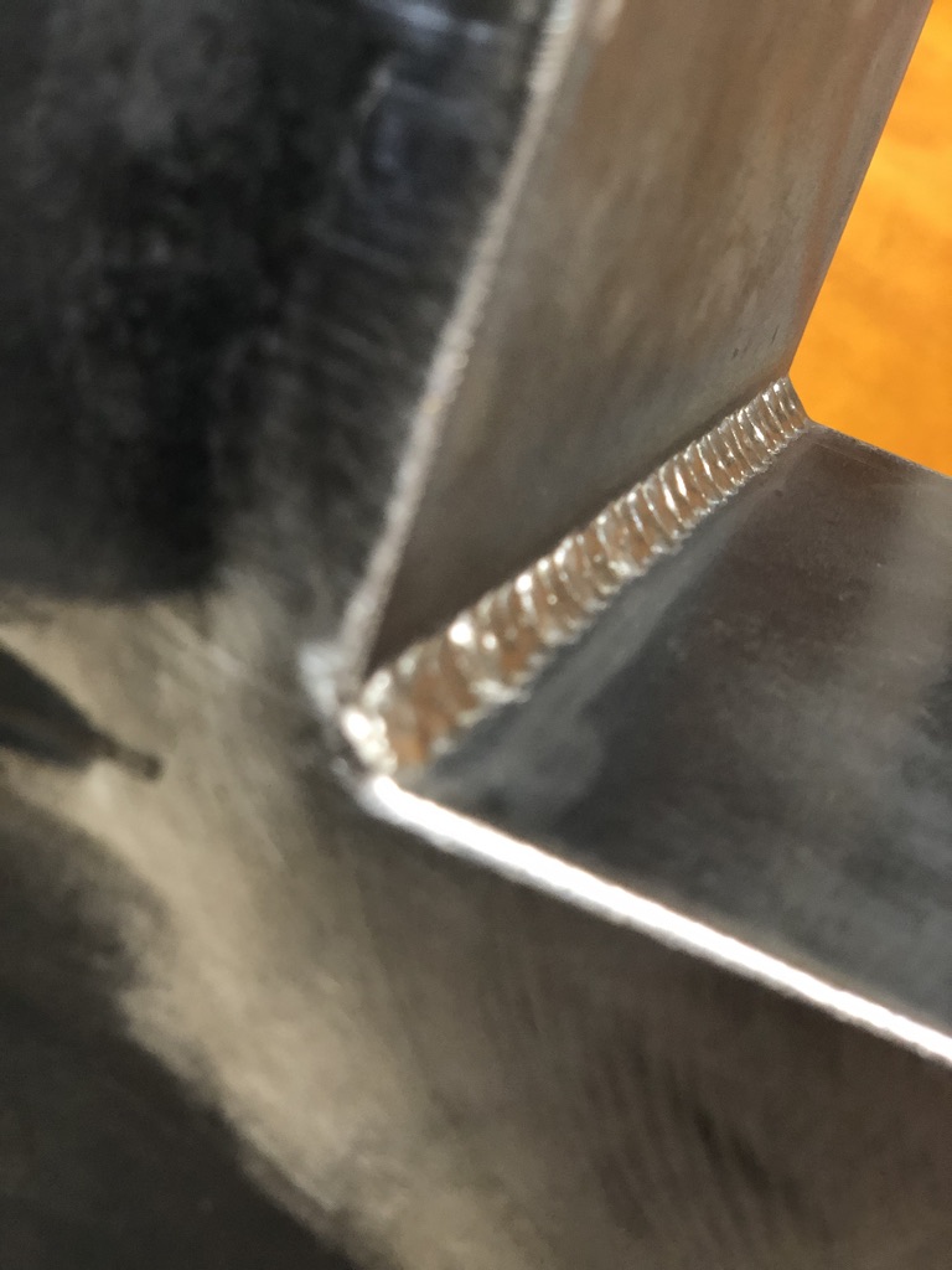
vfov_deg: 36.8
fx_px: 1907
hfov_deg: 28.0
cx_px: 476
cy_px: 635
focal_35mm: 52
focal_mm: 6
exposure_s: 1/24
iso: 160
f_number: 2.4
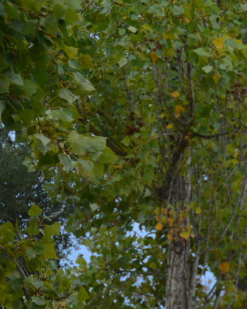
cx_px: 646
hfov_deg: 3.7
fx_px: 3764
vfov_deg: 4.7
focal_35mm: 412
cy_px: 330
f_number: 5.6
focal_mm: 68
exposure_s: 1/500
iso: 400
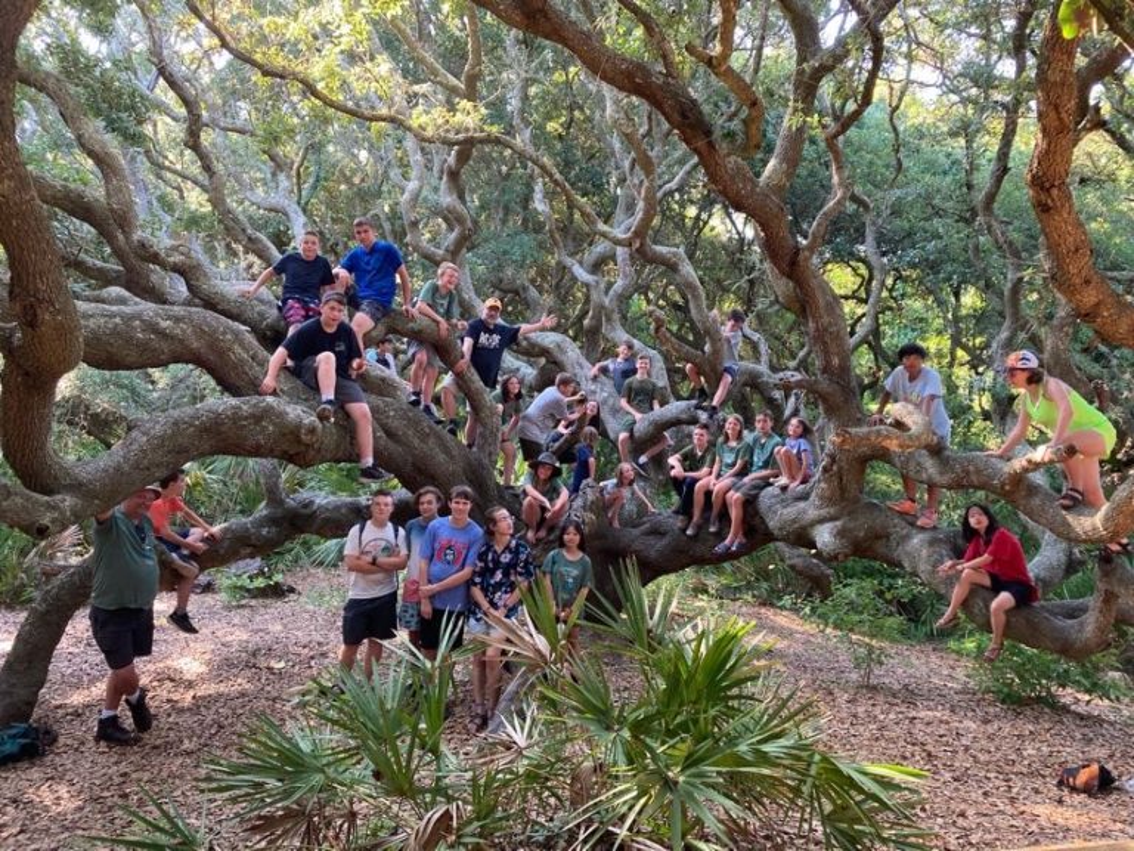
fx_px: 917
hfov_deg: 63.4
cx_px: 567
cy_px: 426
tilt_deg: -1.6
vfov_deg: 49.7
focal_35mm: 28
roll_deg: -5.4
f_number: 1.8
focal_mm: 3.99
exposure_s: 1/60
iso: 80
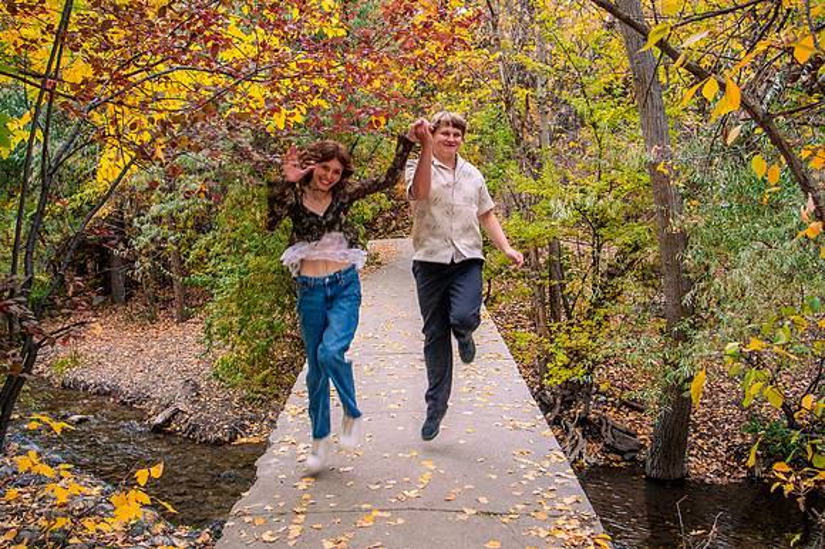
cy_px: 259
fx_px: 767
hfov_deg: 56.5
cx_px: 403
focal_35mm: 33
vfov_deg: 39.4
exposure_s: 1/80
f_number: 4
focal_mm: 24
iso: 1250
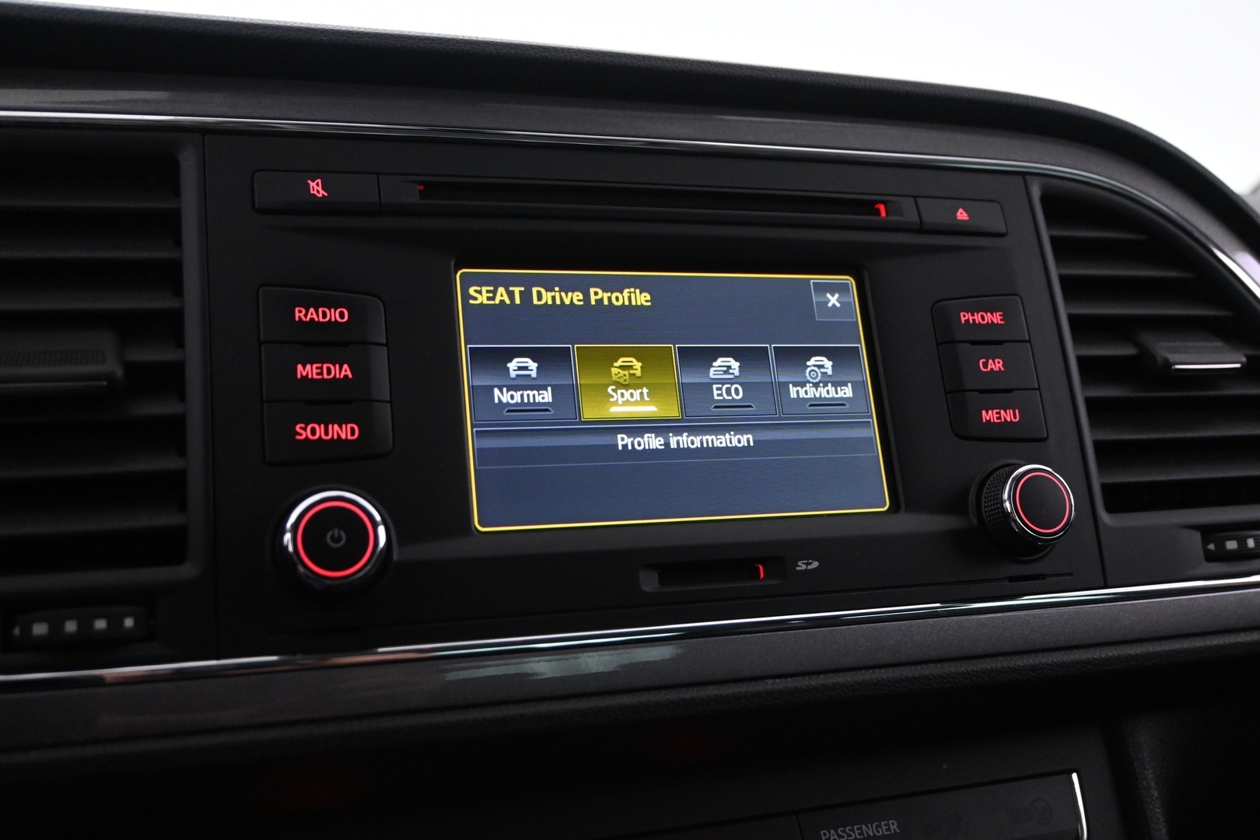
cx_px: 630
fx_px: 1181
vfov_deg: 39.1
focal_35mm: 34
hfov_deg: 56.1
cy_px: 420
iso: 3200
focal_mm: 22.5
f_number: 4
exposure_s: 1/40
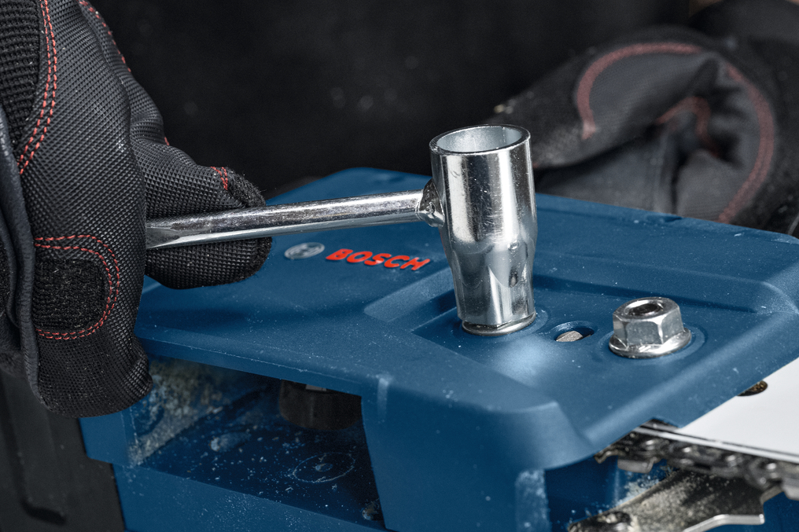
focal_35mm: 93
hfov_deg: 21.9
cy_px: 306
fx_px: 2064
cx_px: 352
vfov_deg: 14.7
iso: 2500
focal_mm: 63
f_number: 8
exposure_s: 1/125
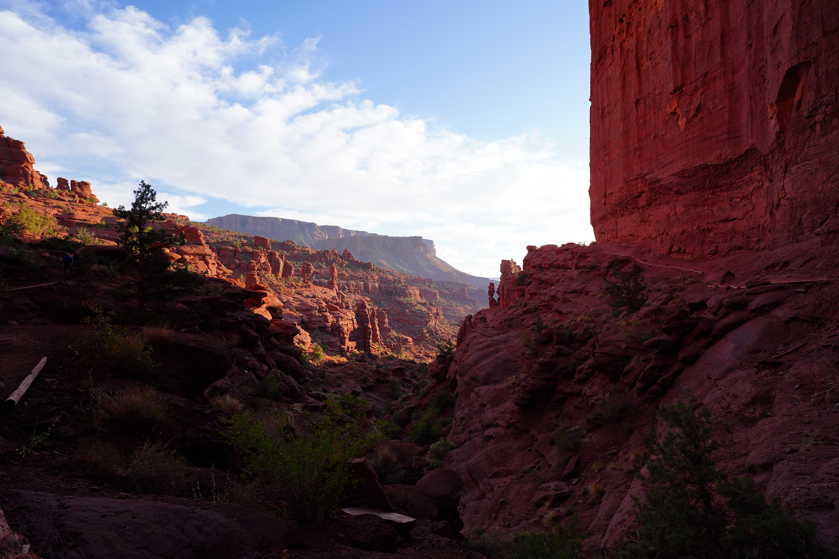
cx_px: 420
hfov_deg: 84.0
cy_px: 280
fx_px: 466
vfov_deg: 61.9
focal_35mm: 20
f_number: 5
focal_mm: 20
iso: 320
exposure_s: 1/800
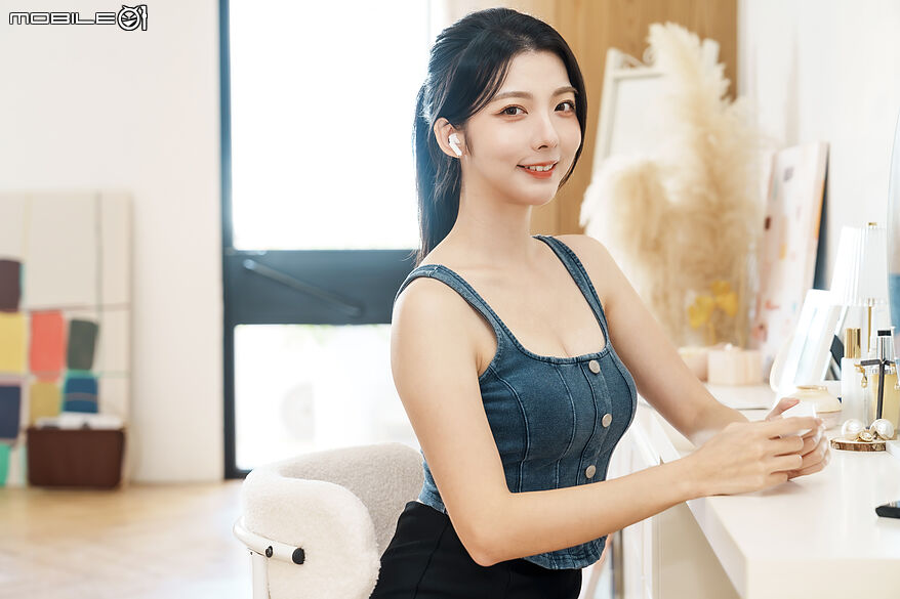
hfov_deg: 28.8
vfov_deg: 19.4
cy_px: 300
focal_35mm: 70
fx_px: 1750
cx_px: 450
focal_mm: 70
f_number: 4
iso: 1000
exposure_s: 1/60
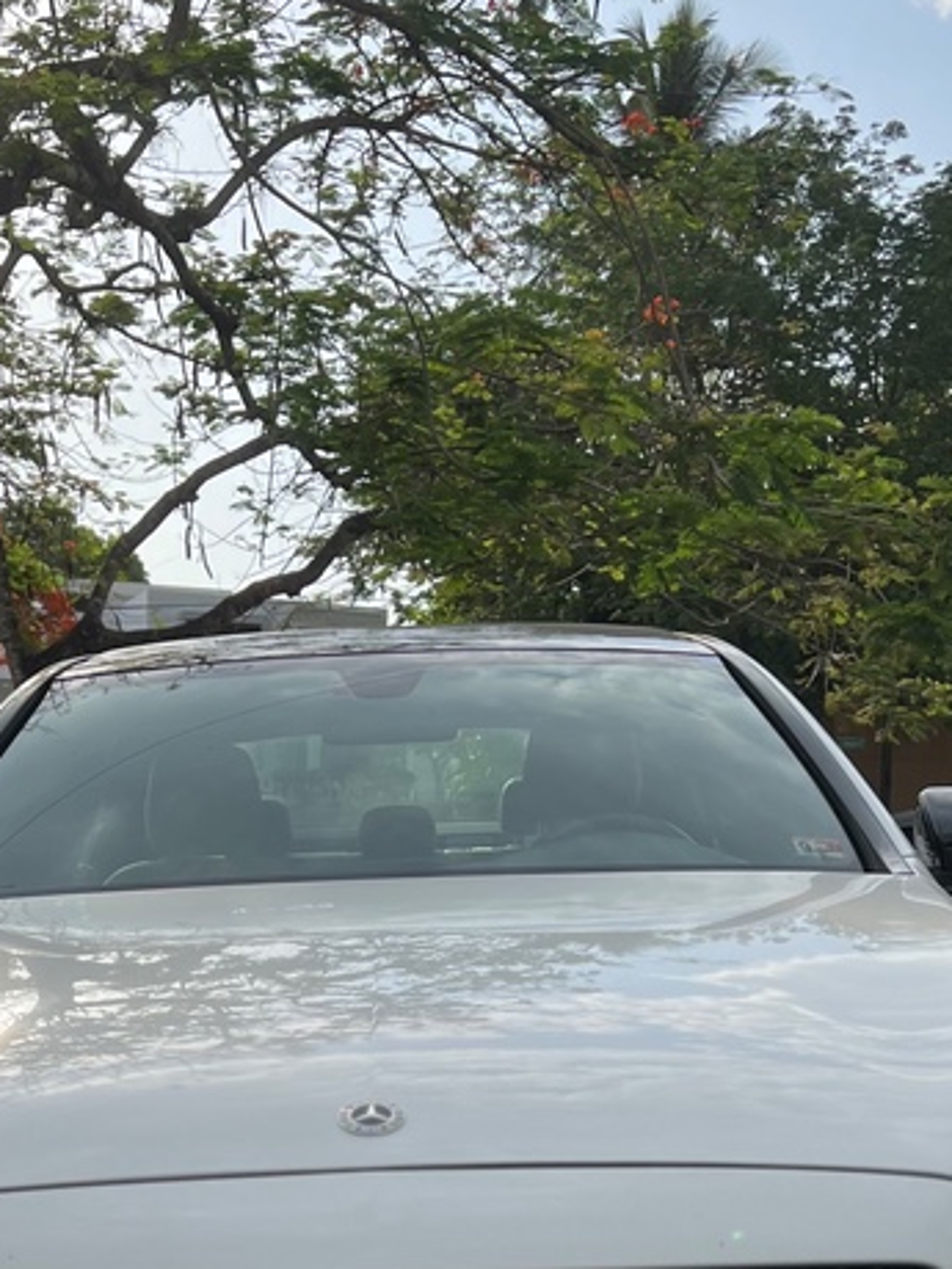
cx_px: 370
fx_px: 2237
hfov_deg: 24.0
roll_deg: -1.0
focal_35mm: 61
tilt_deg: -4.3
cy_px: 1131
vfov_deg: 30.4
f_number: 1.5
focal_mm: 5.7
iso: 50
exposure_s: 1/3704
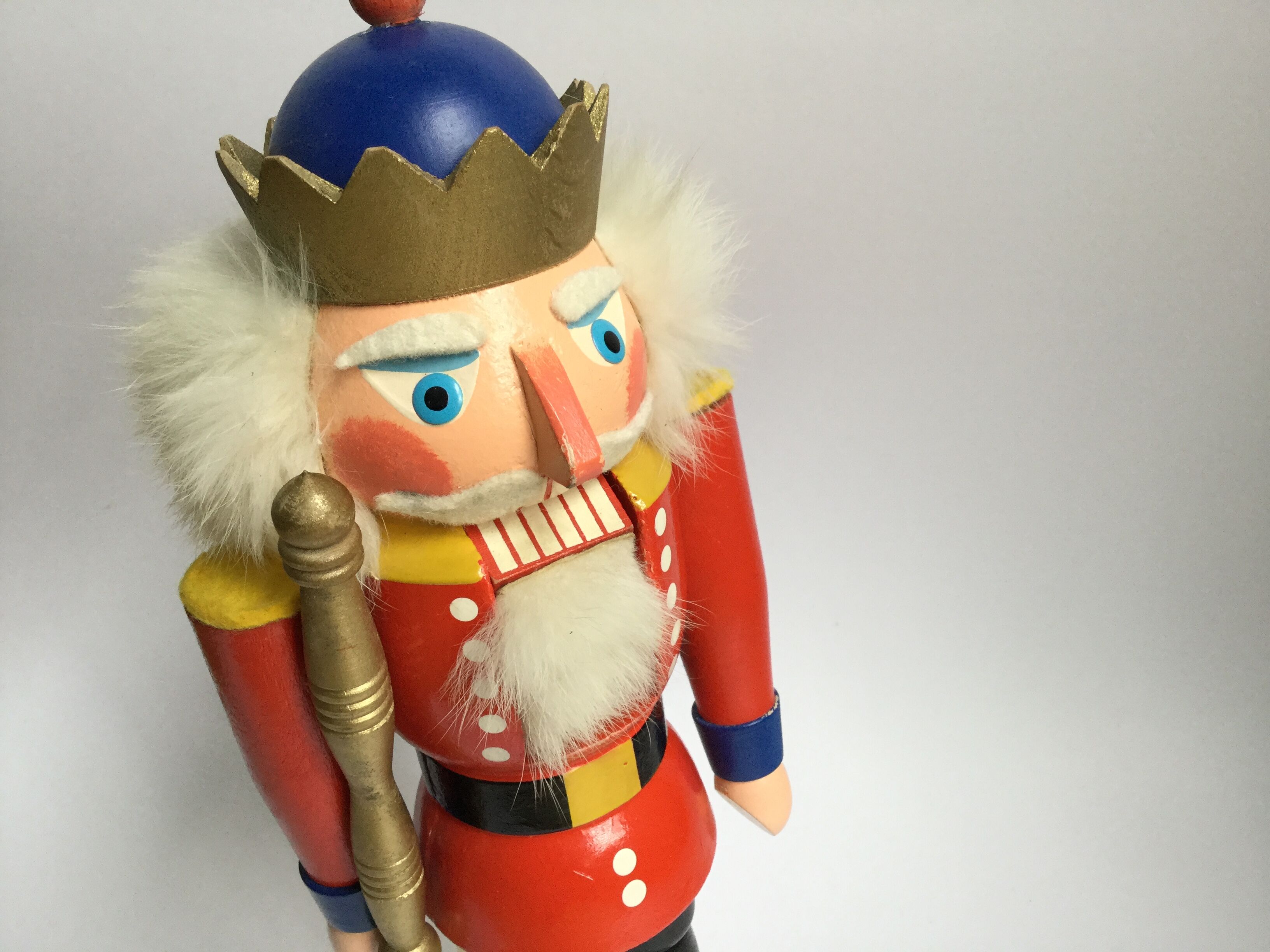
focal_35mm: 31
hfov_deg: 58.4
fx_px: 1137
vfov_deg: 45.4
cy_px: 476
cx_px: 635
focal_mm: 3.3
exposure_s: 1/33
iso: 40
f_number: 2.4
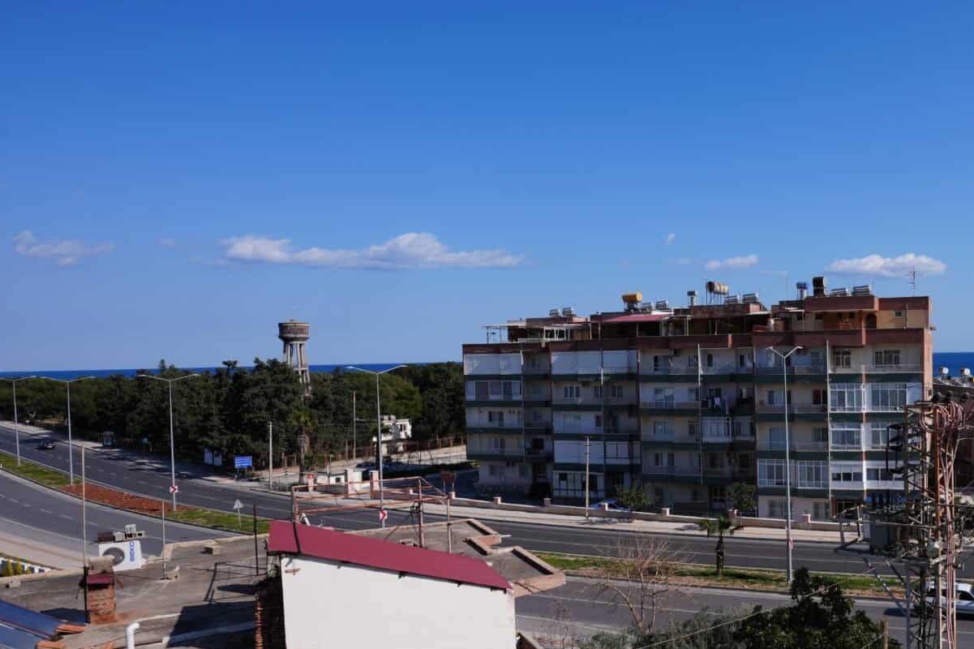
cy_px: 383
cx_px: 759
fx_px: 784
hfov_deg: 59.4
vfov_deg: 44.7
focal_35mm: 29
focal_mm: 17
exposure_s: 1/250
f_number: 10
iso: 100
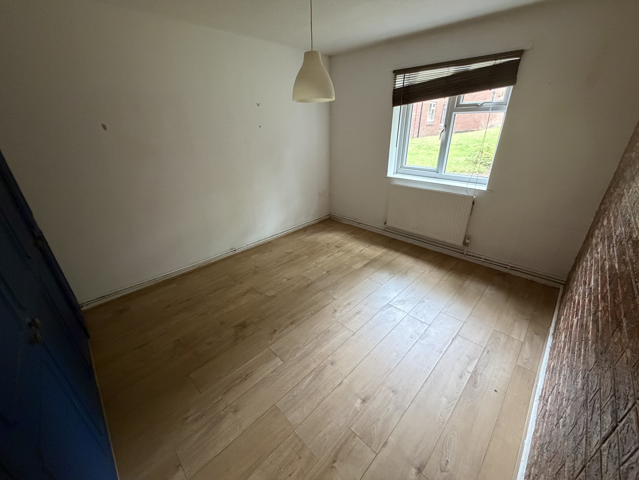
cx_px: 320
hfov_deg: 102.1
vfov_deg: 85.7
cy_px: 240
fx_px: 258
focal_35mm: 14
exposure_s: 1/60
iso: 800
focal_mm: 2.22
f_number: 2.2
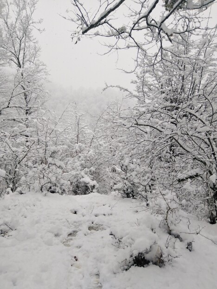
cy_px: 144
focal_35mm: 26
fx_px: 217
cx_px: 108
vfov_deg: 67.3
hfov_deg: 53.1
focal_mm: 3.59
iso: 100
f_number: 1.8
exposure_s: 1/616
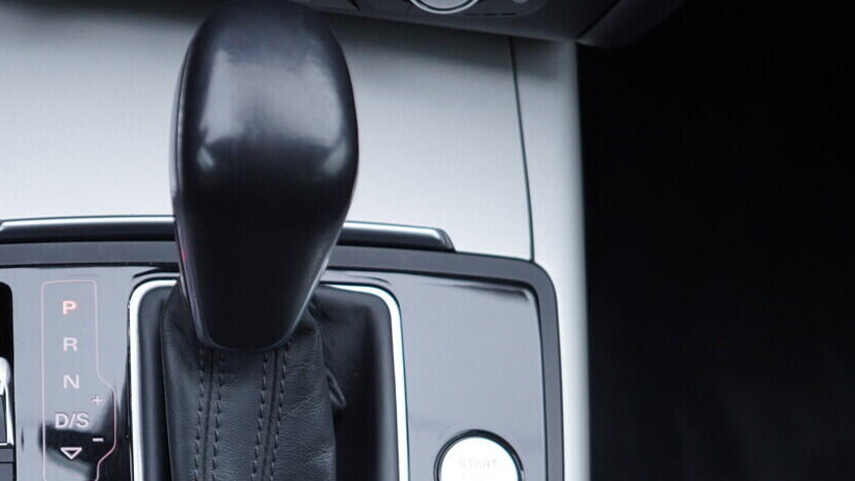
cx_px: 246
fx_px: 1496
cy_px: 493
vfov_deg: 17.8
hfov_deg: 31.5
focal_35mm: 66
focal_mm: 24
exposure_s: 1/40
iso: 160
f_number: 2.8
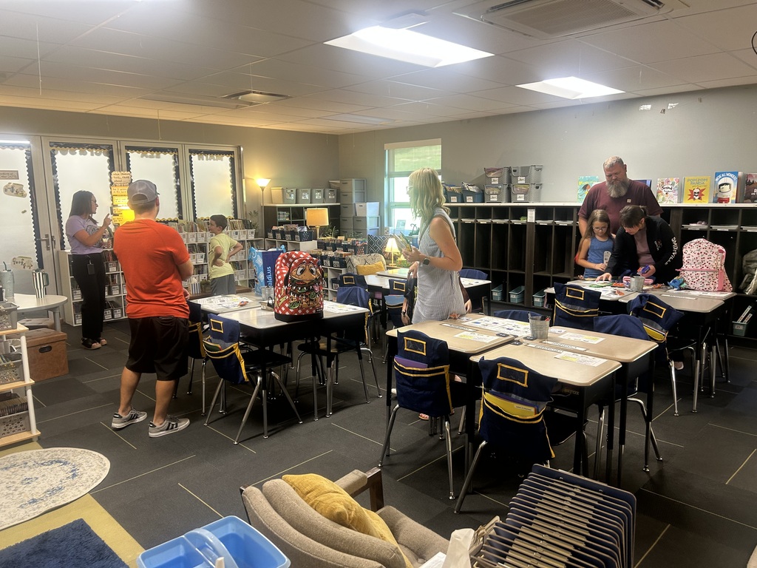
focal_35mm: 26
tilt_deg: -9.2
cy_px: 284
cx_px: 378
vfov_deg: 53.1
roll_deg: +0.2
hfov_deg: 67.3
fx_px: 569
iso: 100
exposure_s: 1/60
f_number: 1.5
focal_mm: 5.7
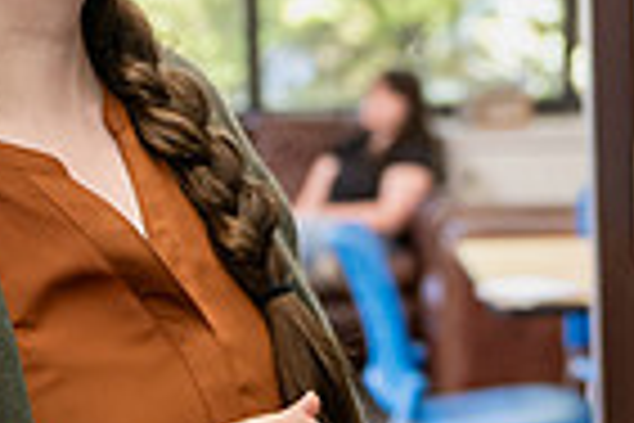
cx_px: 513
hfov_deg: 13.1
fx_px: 2747
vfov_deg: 8.8
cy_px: 29
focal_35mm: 156
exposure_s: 1/200
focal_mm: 38
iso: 800
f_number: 2.8
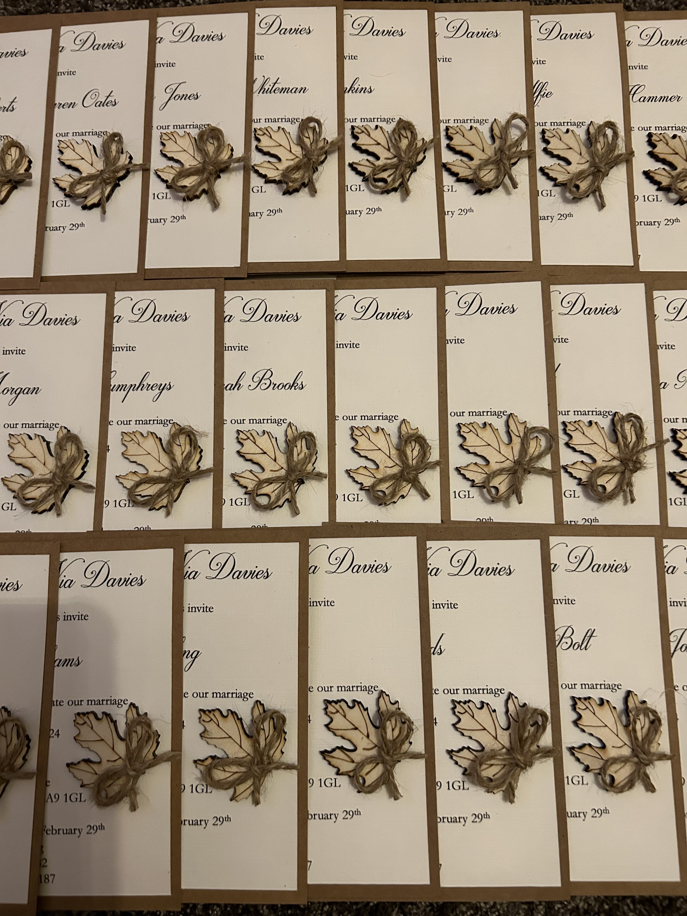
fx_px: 688
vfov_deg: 67.3
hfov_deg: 53.1
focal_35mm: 26
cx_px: 344
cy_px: 458
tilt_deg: -79.1
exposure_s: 1/50
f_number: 1.5
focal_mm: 5.7
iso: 500
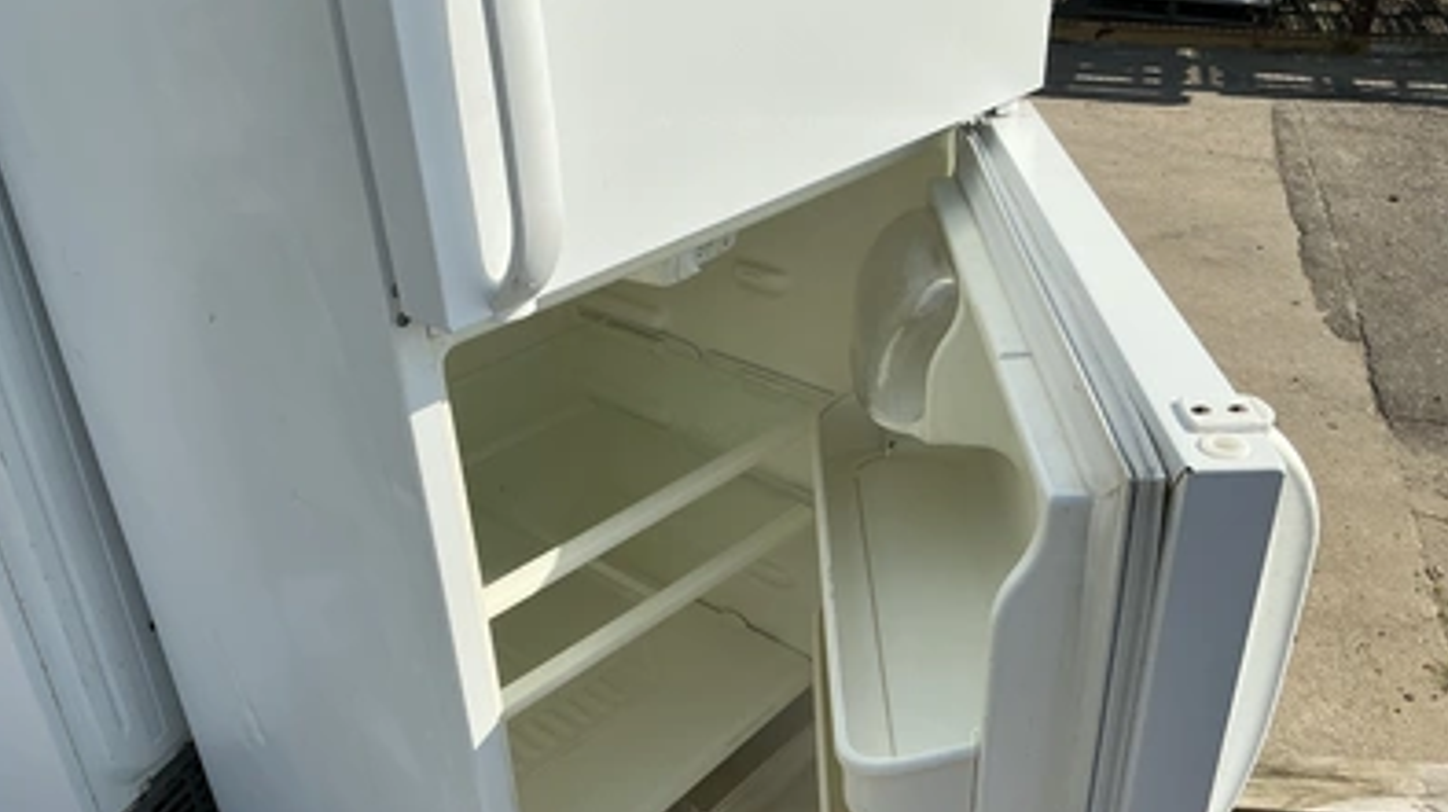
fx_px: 1189
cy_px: 503
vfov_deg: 37.5
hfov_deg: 62.7
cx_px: 717
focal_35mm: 31
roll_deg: +1.5
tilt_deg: -33.6
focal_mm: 3
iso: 25
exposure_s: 1/2227
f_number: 1.8
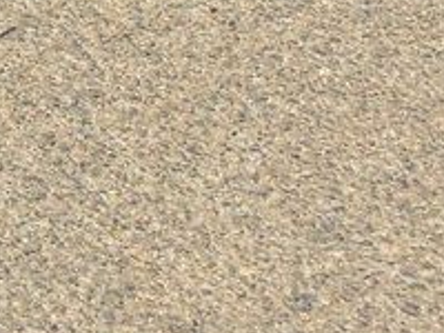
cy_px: -655
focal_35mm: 184
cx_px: -968
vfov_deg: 7.2
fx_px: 2360
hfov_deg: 8.6
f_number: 1.4
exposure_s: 1/5015
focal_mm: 6.5
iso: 64
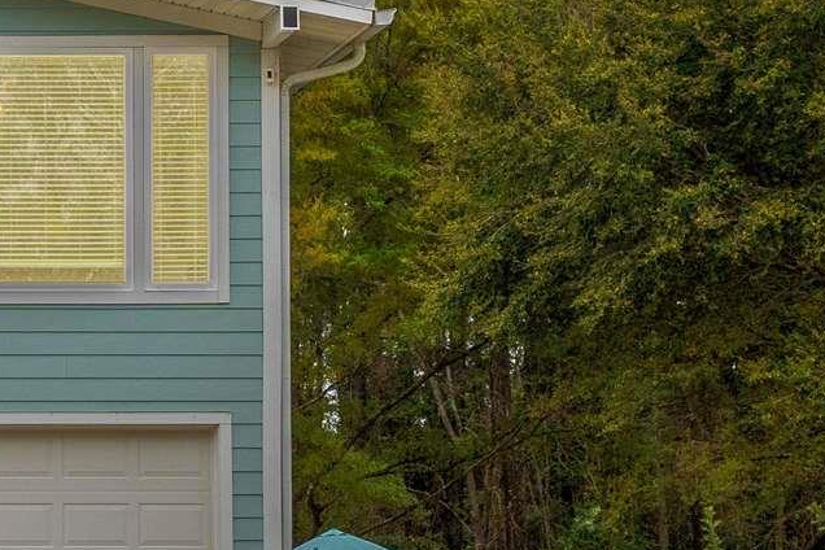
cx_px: -528
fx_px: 3208
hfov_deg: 13.5
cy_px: 409
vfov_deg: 9.8
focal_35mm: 140
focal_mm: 29
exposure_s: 1/500
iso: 250
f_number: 9
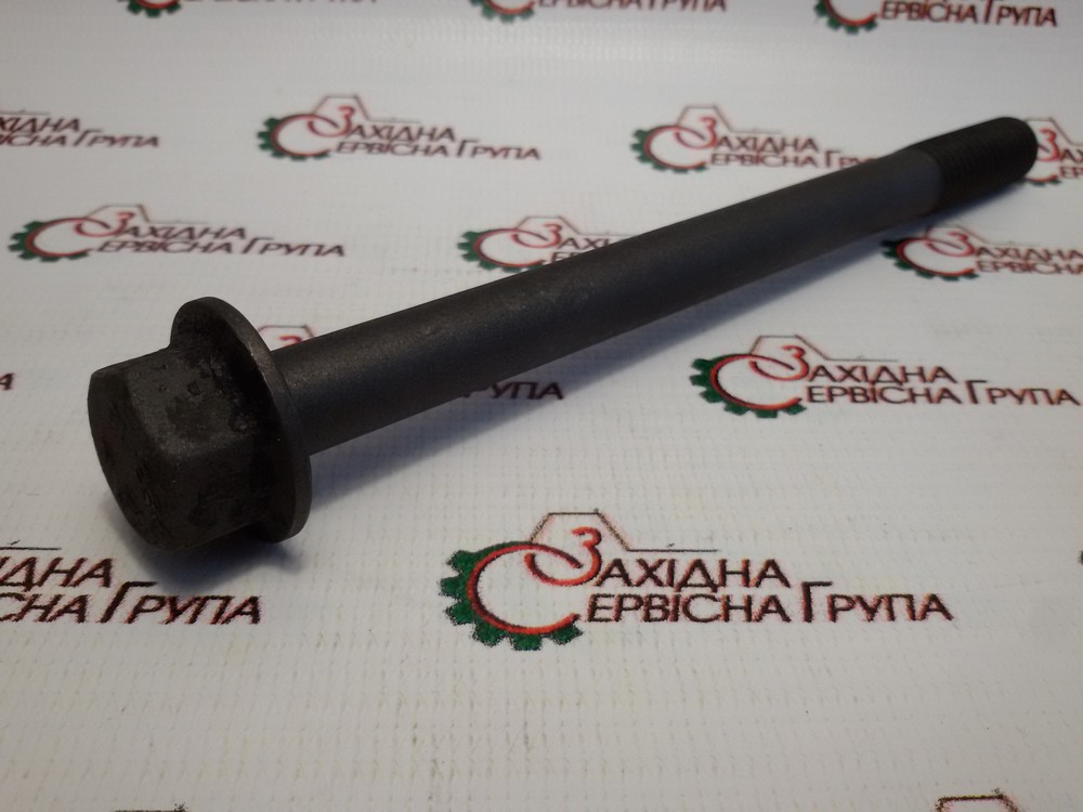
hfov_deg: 58.4
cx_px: 542
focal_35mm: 31
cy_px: 406
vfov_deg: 45.4
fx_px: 970
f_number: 2.4
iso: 64
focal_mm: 2.93
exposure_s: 1/100
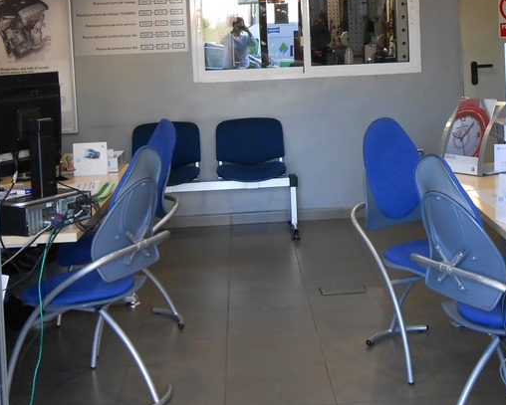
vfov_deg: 25.4
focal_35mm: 59
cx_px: 298
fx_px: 884
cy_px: 82
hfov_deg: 31.9
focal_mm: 5.3
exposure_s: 1/30
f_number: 3.8
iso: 250
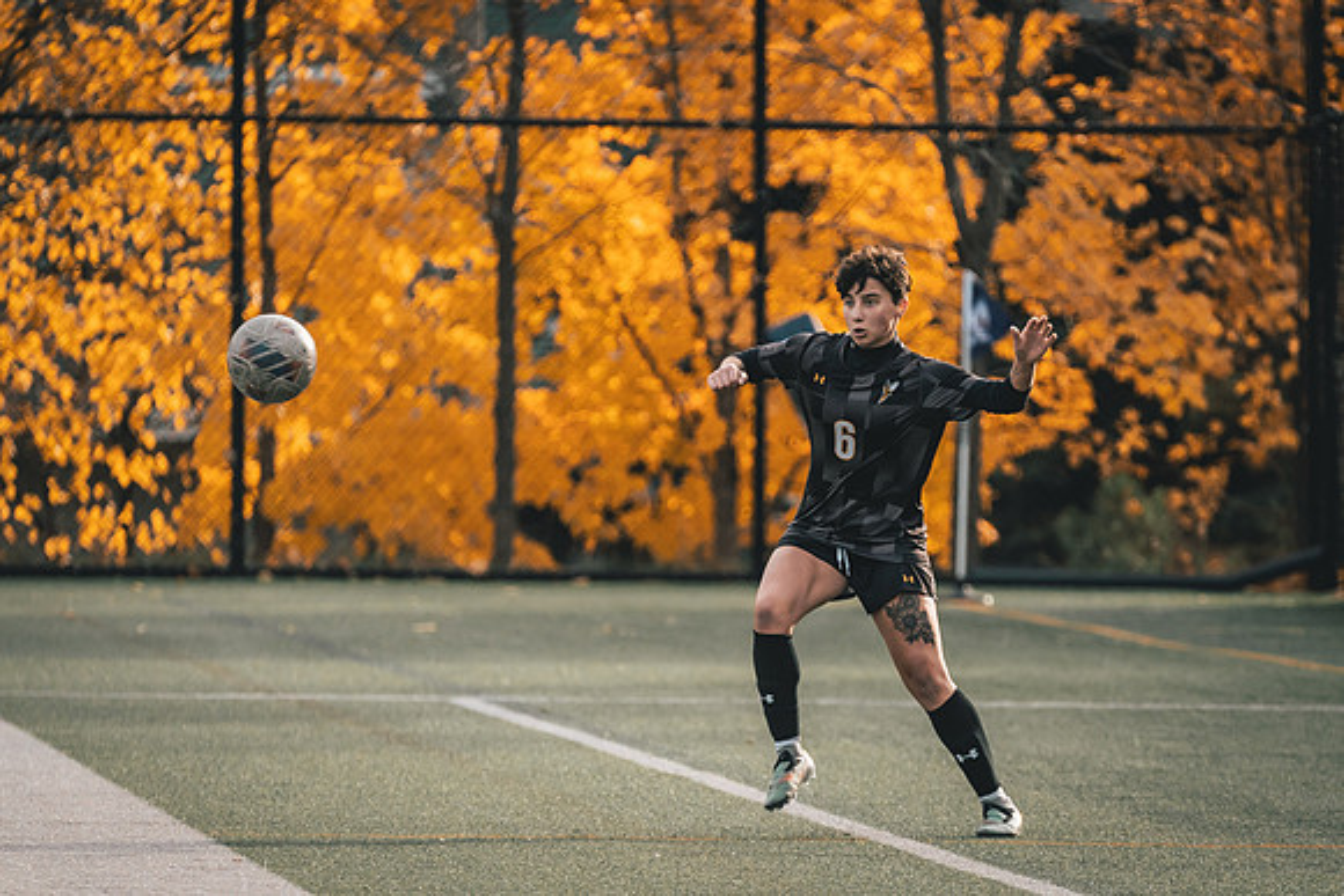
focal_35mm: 624
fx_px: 23284
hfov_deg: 3.3
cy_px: 533
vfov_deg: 2.2
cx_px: 780
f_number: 6.3
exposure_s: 1/1000
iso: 800
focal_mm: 400
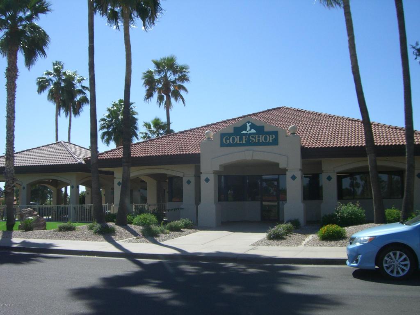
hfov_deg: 49.0
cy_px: 158
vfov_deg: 37.7
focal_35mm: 38
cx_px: 210
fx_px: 461
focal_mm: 6.2
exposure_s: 1/640
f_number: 4.3
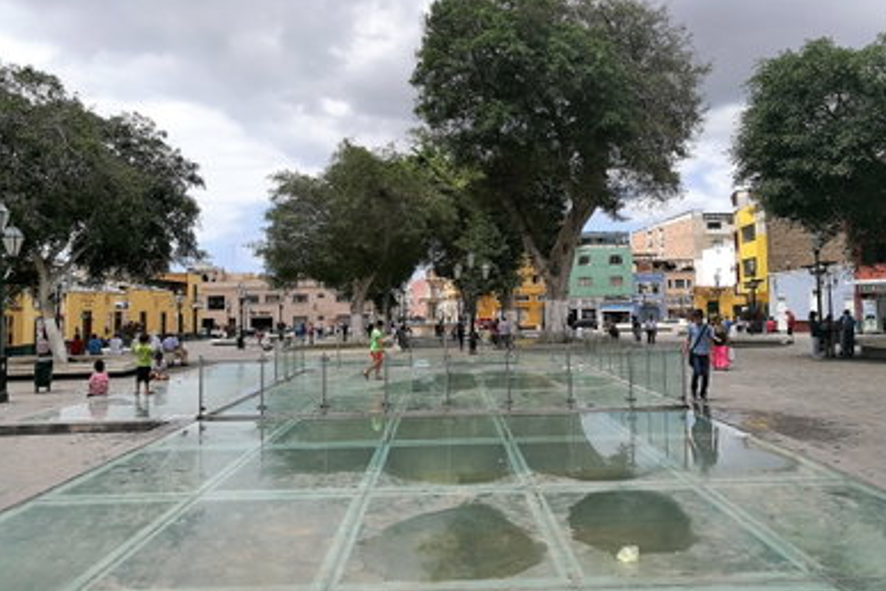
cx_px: 456
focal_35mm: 29
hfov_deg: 63.6
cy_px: 261
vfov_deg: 44.9
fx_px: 714
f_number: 2.2
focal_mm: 4.5
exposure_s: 1/914
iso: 50
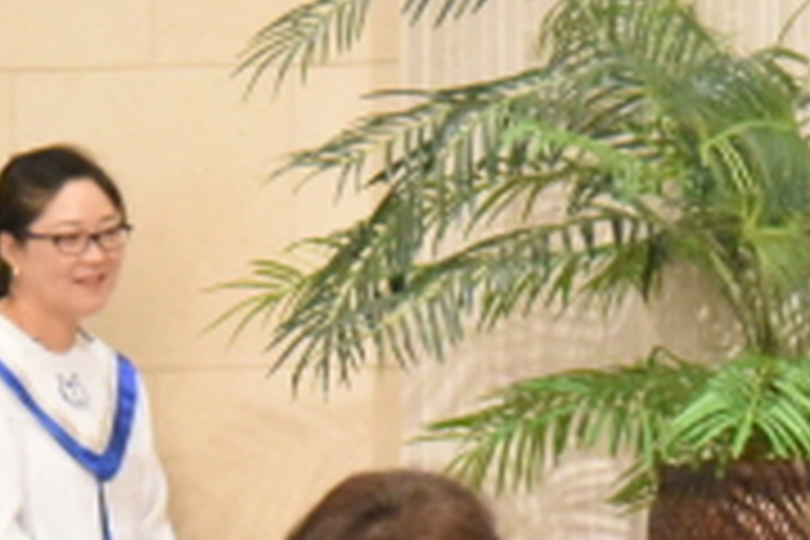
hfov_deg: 5.6
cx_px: -50
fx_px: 8212
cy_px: 756
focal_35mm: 365
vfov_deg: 3.8
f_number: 4
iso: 12800
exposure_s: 1/200
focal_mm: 82
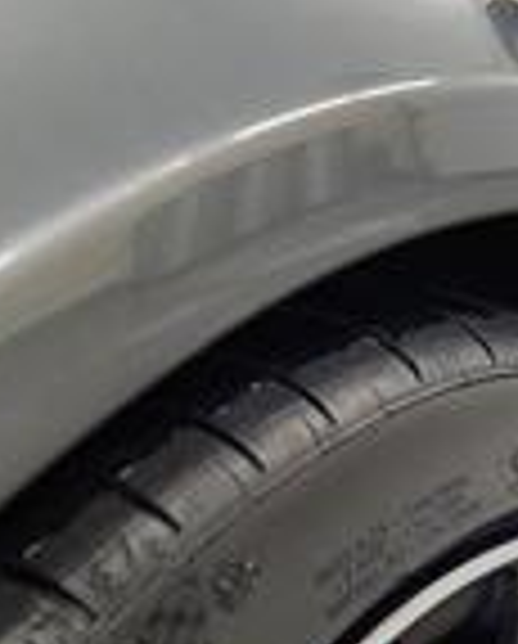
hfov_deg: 17.9
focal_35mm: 79
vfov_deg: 24.1
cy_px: 333
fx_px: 1509
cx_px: 721
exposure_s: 1/120
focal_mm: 6.4
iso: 320
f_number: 1.8
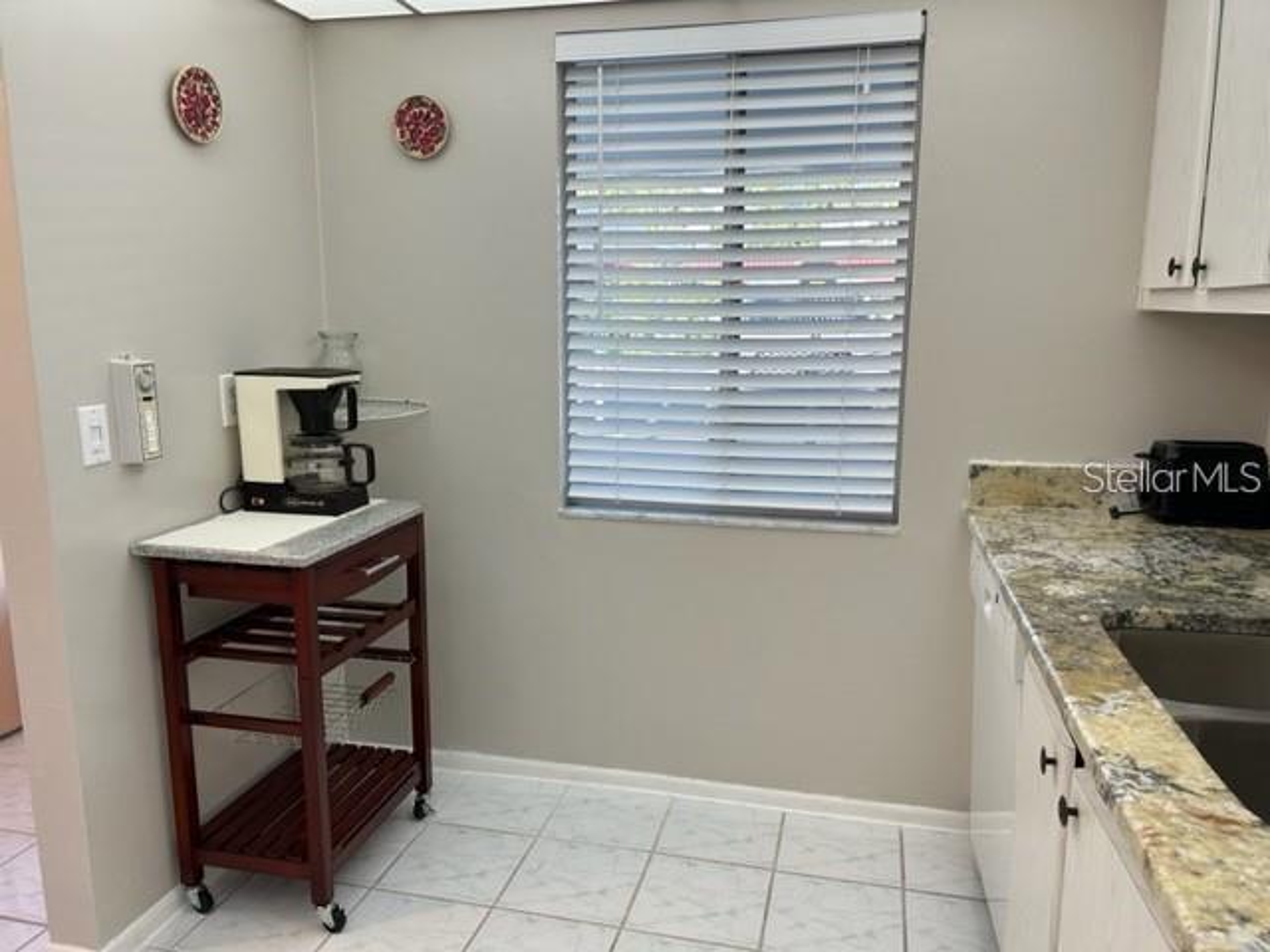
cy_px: 476
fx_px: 954
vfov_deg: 53.1
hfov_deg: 67.3
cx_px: 635
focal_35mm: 26
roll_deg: +0.3
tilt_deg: -10.3
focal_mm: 5.7
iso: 64
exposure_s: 1/120
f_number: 1.5
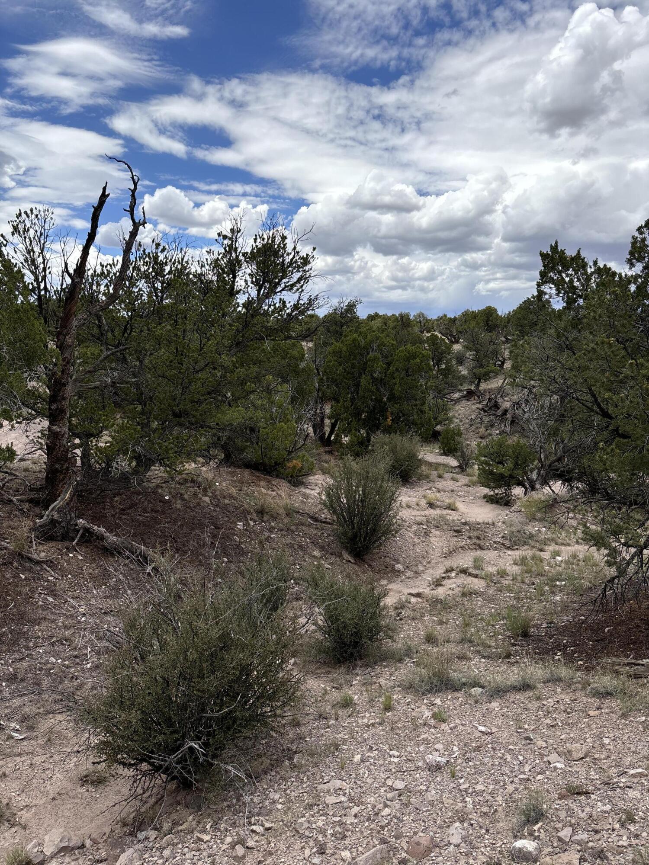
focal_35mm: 26
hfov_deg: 53.1
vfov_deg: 67.3
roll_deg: +0.3
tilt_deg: -4.9
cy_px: 432
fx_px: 650
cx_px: 324
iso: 50
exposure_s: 1/3534
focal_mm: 5.96
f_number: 1.6
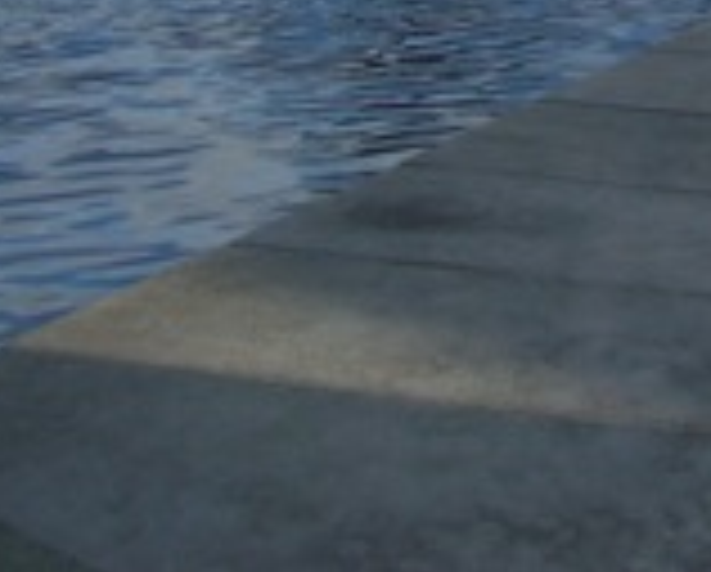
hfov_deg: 13.6
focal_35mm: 132
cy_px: -372
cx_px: 1094
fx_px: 2783
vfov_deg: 11.1
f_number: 5.6
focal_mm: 7.9
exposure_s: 1/320
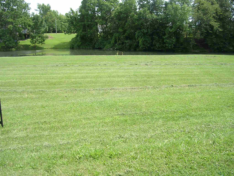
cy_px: 88
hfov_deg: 49.0
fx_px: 257
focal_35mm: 38
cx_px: 117
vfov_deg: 37.7
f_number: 2.8
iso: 100
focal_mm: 5.8
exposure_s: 1/406
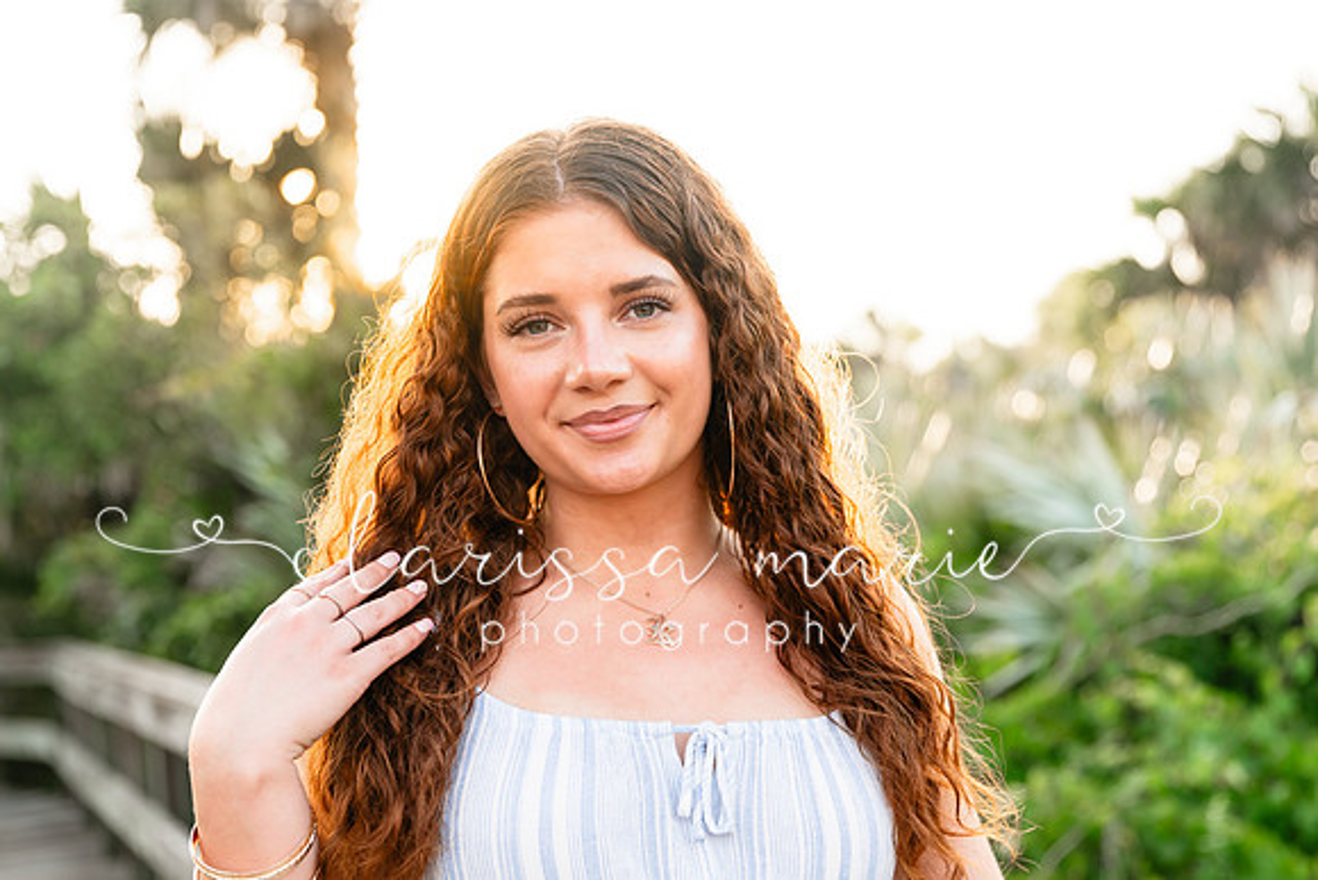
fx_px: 2012
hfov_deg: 36.2
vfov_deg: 24.7
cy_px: 425
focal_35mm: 55
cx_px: 724
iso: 160
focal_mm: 50
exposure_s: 1/200
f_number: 2.8
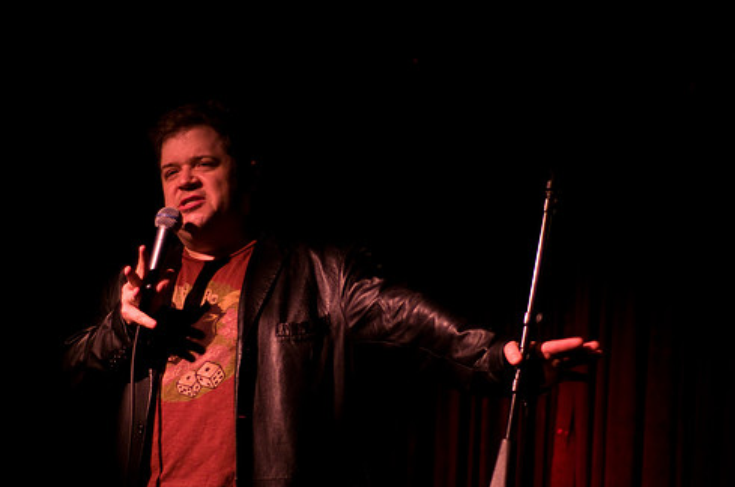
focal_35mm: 89
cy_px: 276
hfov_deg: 22.9
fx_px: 1814
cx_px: 326
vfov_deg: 15.3
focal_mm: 50
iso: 1000
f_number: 1.8
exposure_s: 1/100
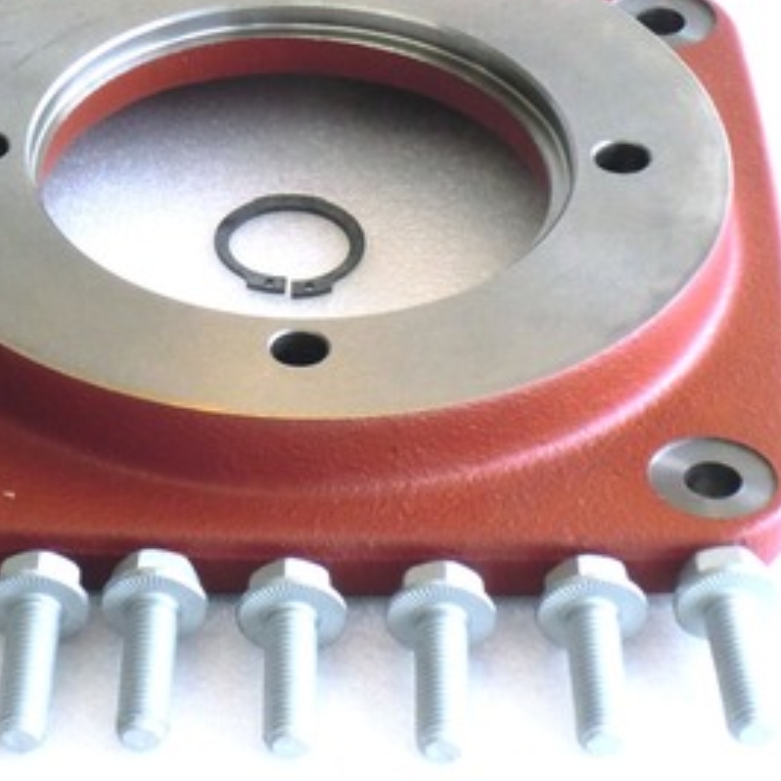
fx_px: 4059
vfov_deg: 11.0
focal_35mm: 159
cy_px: 368
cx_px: 267
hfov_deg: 11.0
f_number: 5.9
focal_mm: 18.6
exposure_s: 1/100
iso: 200
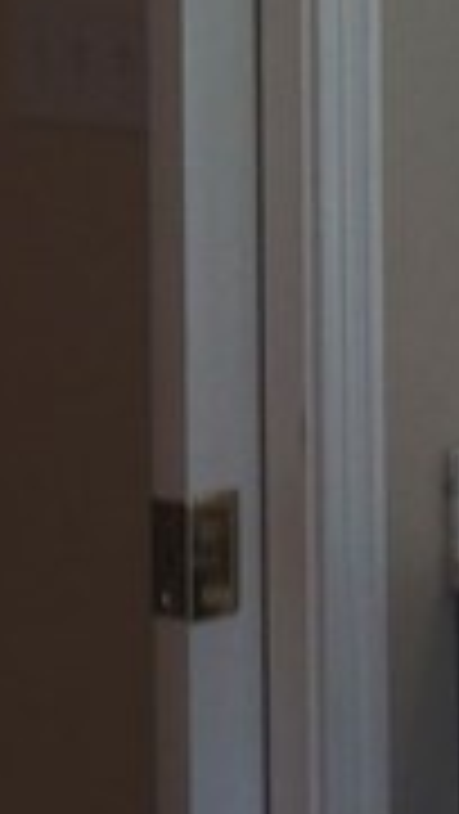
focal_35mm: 185
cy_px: -49
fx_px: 3997
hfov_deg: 6.4
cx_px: -450
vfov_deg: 11.5
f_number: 2.2
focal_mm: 4.12
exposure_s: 1/40
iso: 40
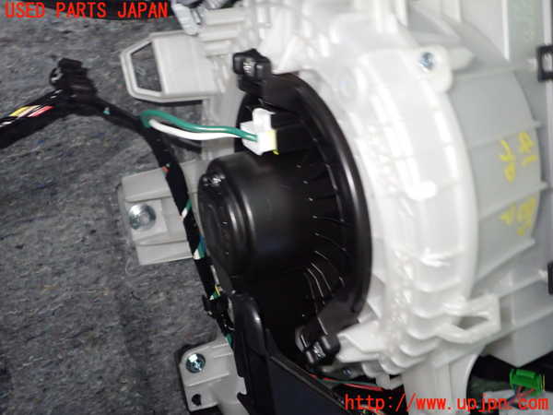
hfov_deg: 60.0
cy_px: 208
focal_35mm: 30
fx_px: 479
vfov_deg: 46.8
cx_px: 276
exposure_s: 1/30
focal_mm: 5.4
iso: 640
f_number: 2.3
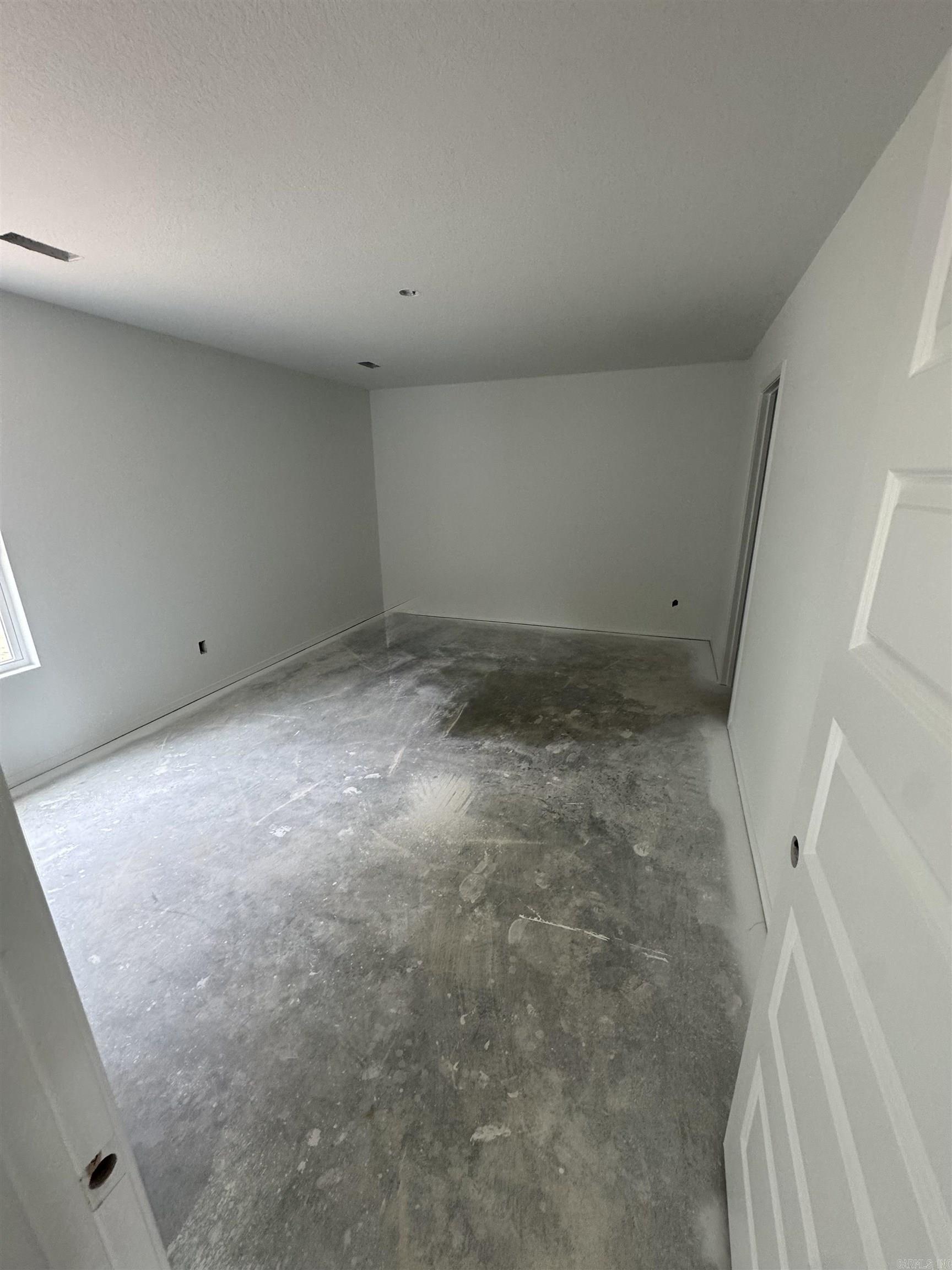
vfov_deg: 102.1
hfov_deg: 85.7
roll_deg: +1.1
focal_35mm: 14
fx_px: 513
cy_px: 635
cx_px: 476
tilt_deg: -15.4
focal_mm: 2.22
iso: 160
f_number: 2.2
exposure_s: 1/99
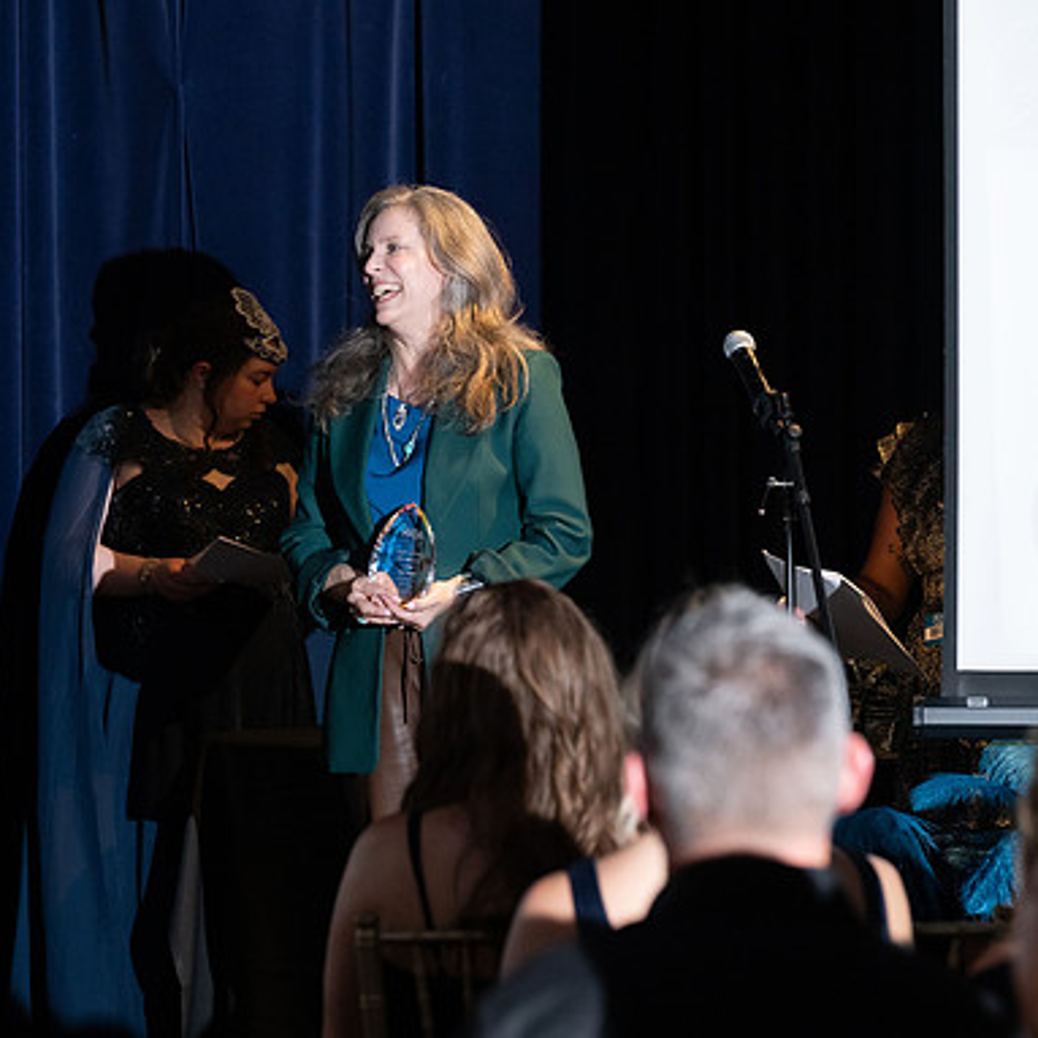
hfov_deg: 9.1
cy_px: 522
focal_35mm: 193
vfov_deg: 9.1
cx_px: 472
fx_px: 6548
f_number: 5
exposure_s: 1/200
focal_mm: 150
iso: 2500
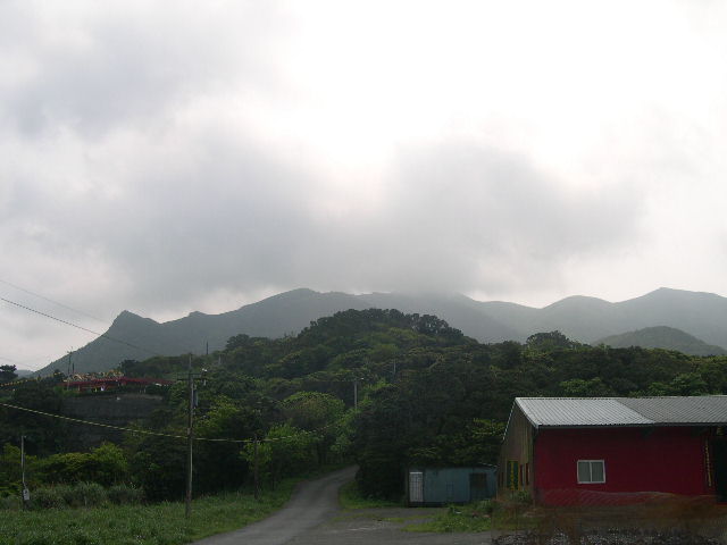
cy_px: 272
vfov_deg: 37.7
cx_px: 364
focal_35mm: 38
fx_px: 798
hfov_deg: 49.0
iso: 100
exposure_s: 1/234
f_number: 7.6
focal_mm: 8
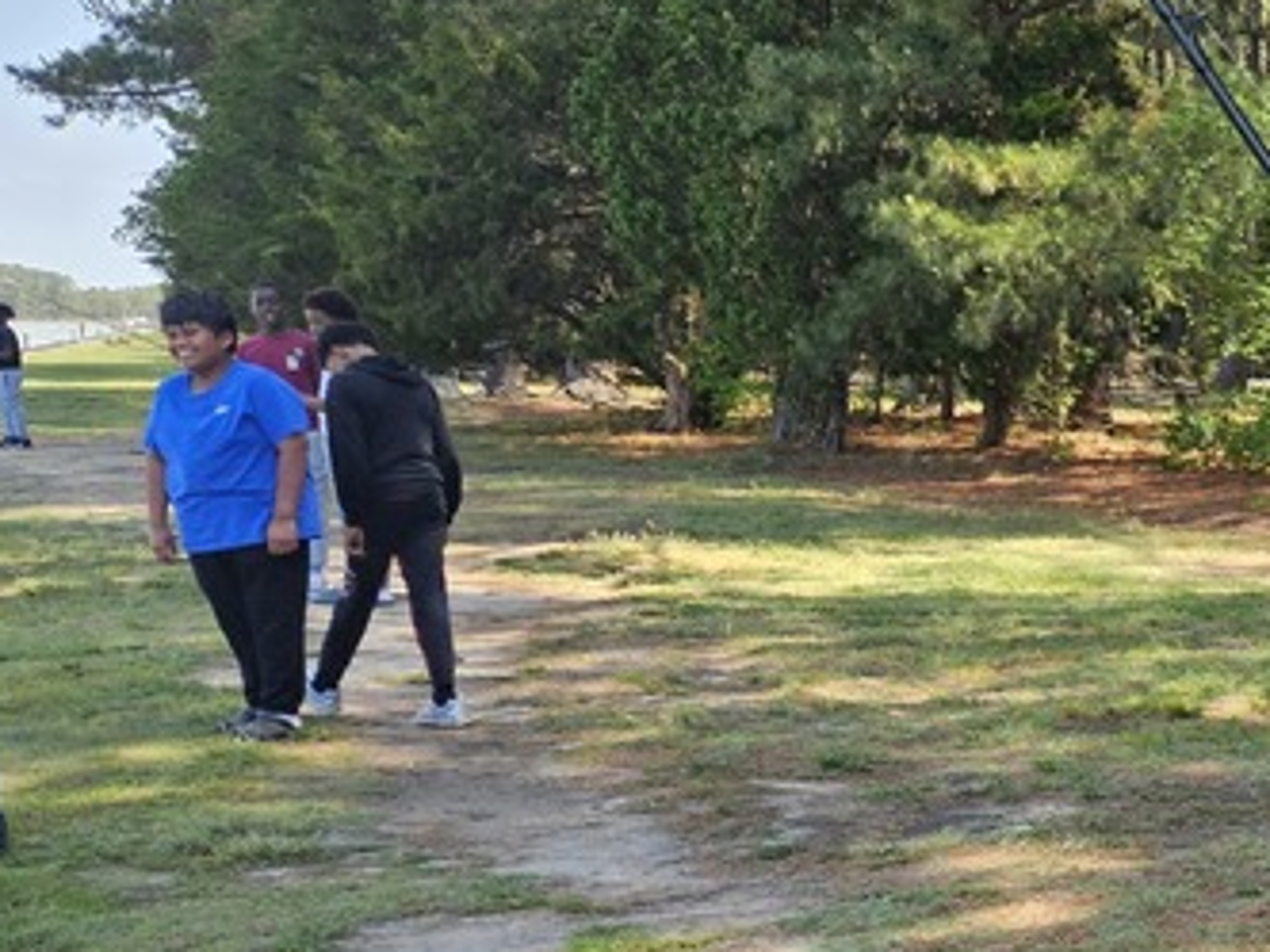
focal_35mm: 71
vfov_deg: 20.4
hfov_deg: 22.3
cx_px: 1928
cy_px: 811
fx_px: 2605
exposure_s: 1/719
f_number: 1.8
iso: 80
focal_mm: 5.4
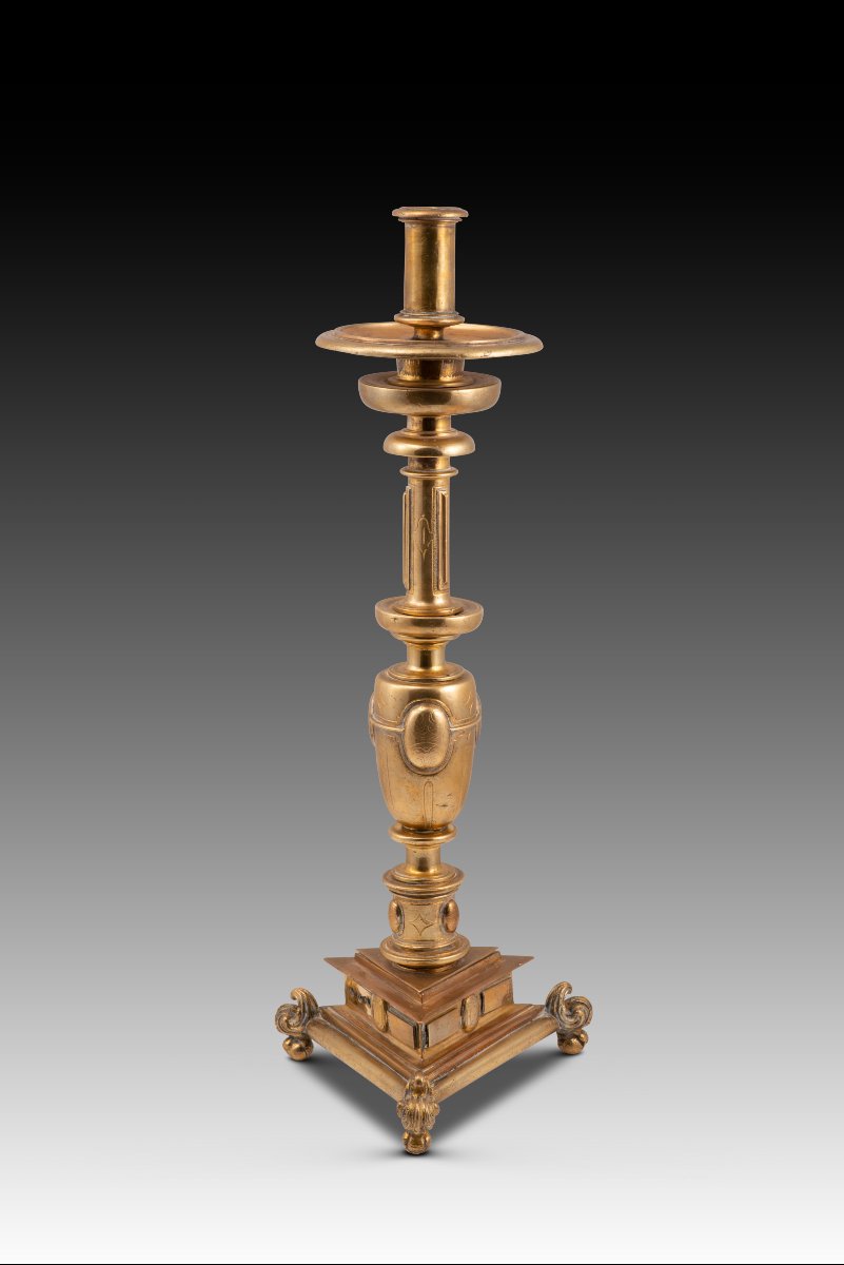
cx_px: 422
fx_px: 2986
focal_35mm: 85
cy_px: 632
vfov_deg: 23.9
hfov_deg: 16.1
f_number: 16
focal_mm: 85
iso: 100
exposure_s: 1/5
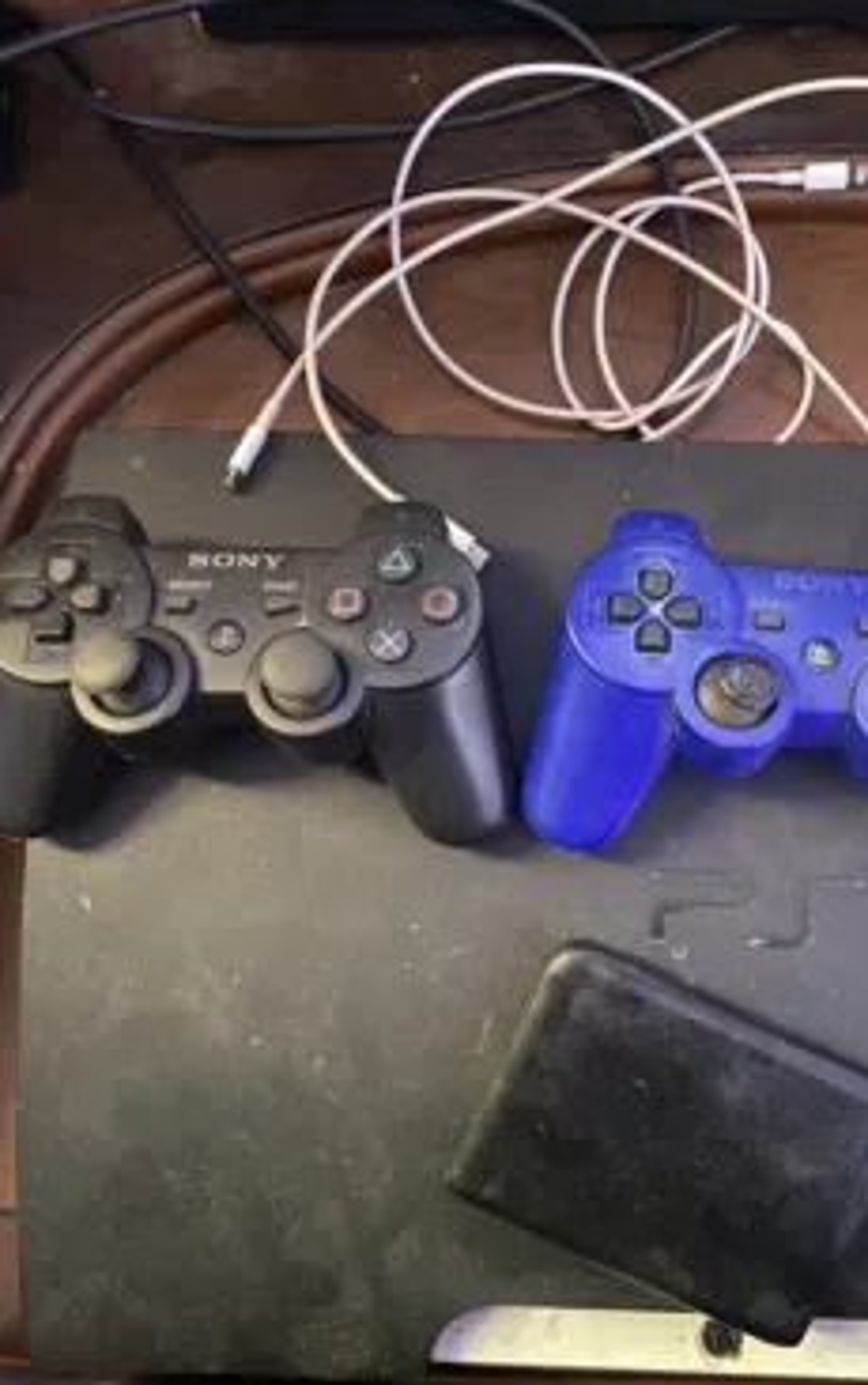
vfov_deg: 62.9
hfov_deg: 41.6
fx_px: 1133
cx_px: 536
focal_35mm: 30
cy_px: 687
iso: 500
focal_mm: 4.25
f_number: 1.8
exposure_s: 1/8
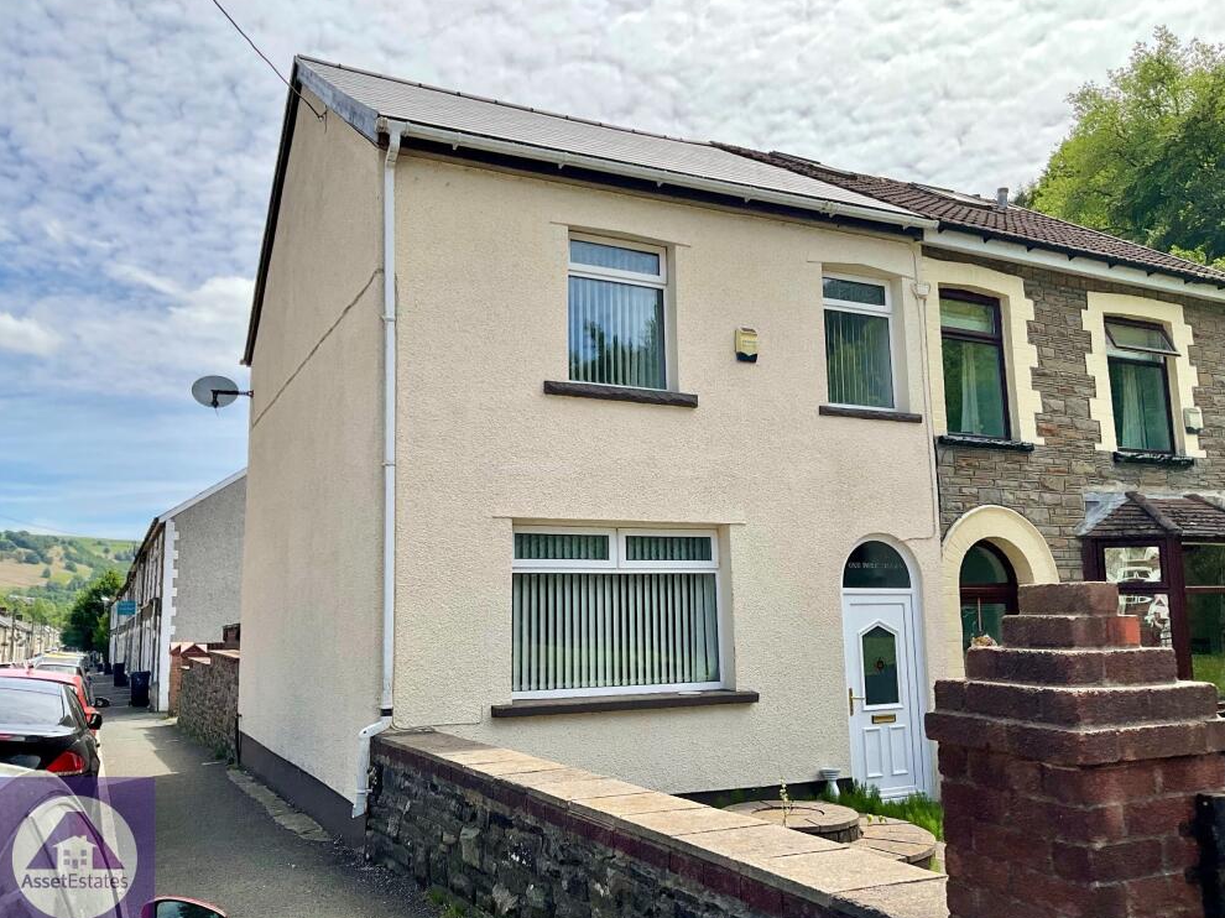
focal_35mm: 30
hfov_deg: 60.0
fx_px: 1061
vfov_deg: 46.8
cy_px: 459
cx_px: 631
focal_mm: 3
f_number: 1.8
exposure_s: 1/2320
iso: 16
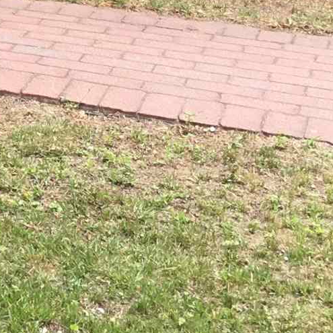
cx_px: -386
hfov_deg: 10.0
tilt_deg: -3.0
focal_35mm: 159
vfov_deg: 10.4
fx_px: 1730
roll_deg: -2.6
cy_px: -252
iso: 25
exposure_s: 1/120
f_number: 2.2
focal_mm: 4.15
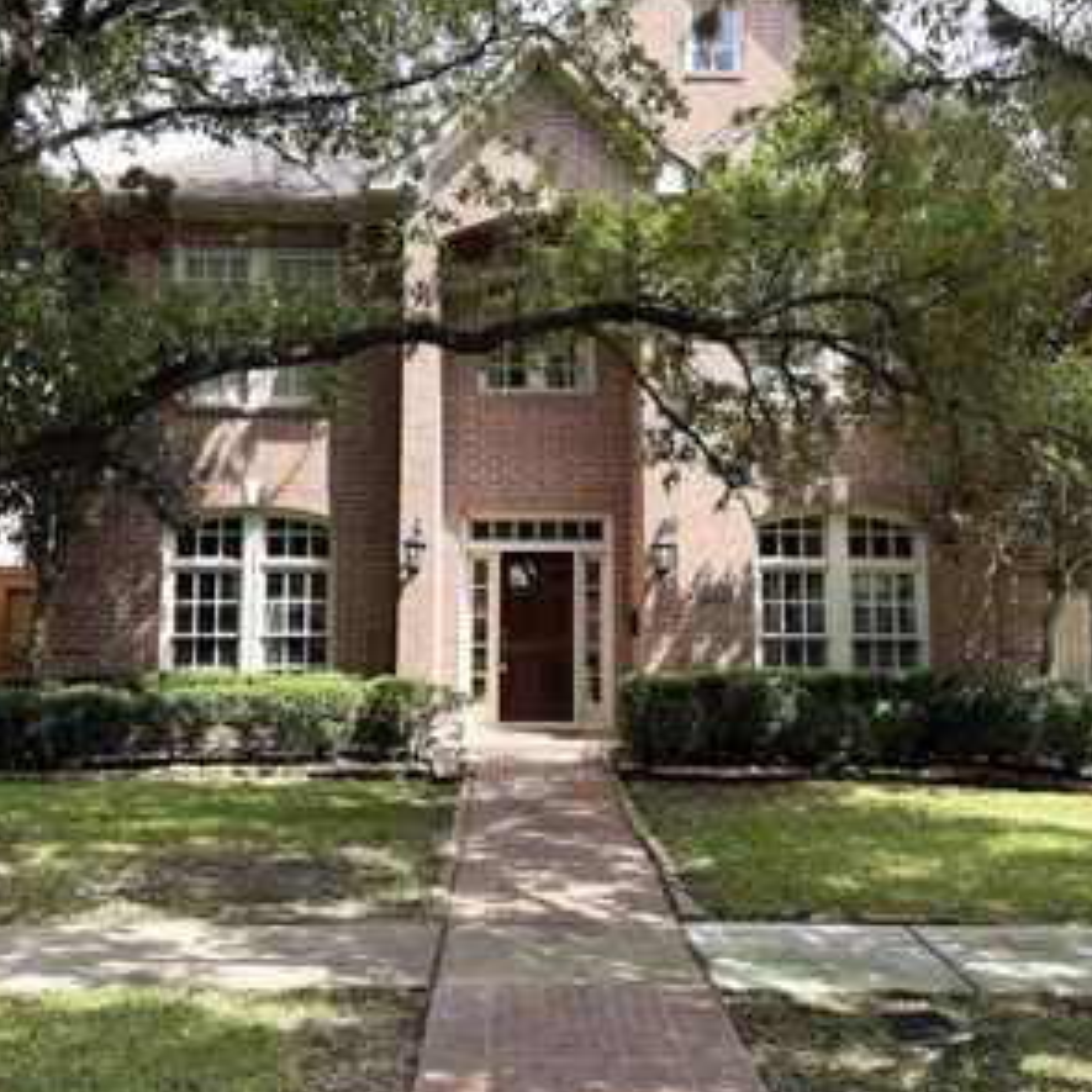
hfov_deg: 46.0
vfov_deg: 45.9
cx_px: 552
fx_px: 1285
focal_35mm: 36
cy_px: 468
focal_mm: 6.76
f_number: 1.78
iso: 100
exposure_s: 1/1585
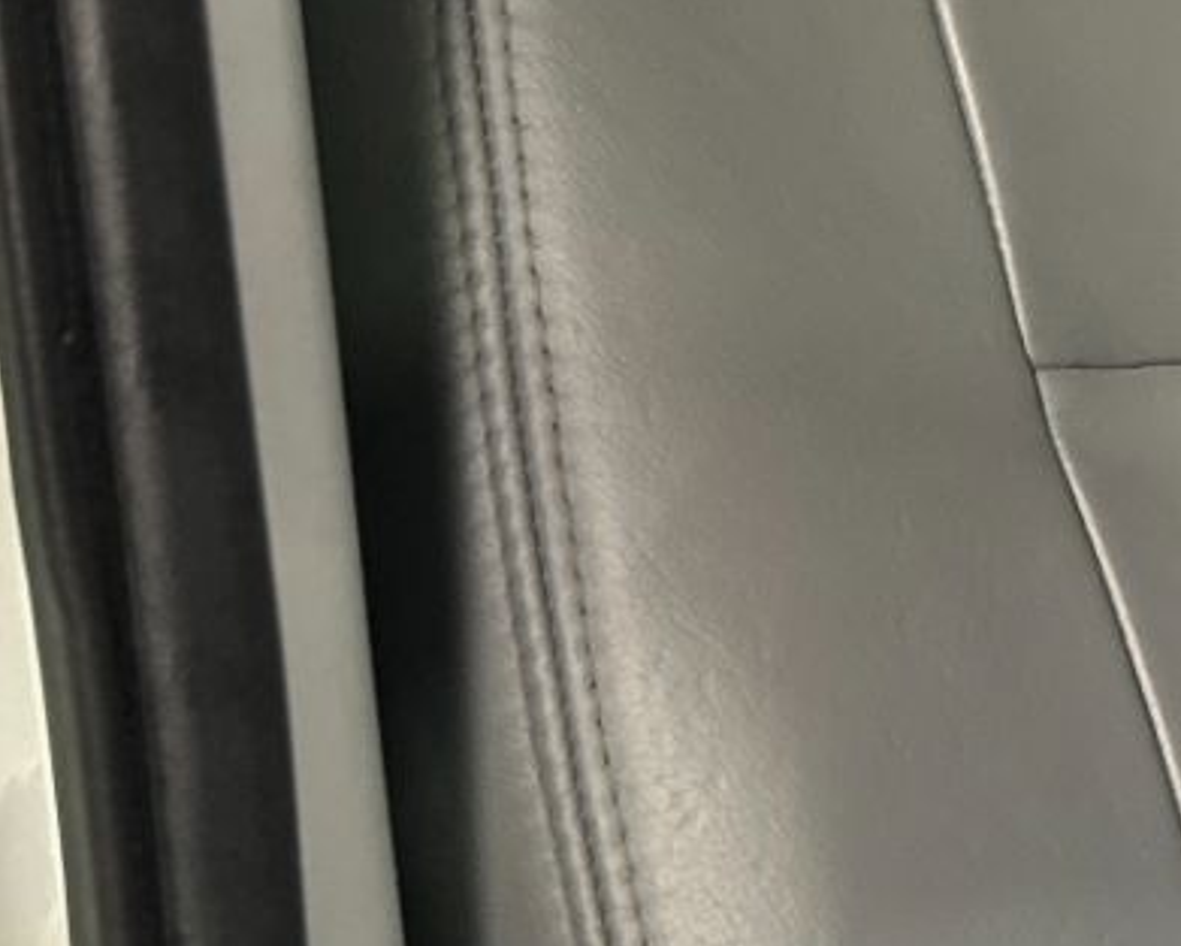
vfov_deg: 13.4
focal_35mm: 115
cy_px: 547
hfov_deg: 13.9
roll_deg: -2.0
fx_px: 4021
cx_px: 2413
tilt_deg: -13.3
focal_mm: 6.86
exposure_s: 1/60
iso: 500
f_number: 1.78
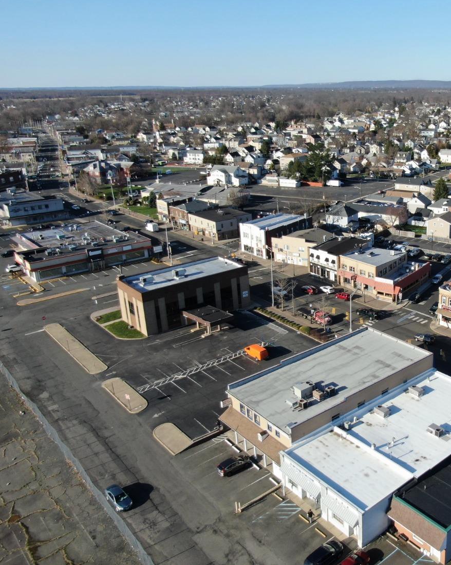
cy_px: 276
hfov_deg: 43.4
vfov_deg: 55.7
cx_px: 369
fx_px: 534
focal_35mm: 32
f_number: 2.8
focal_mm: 4.39
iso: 110
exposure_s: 1/1250
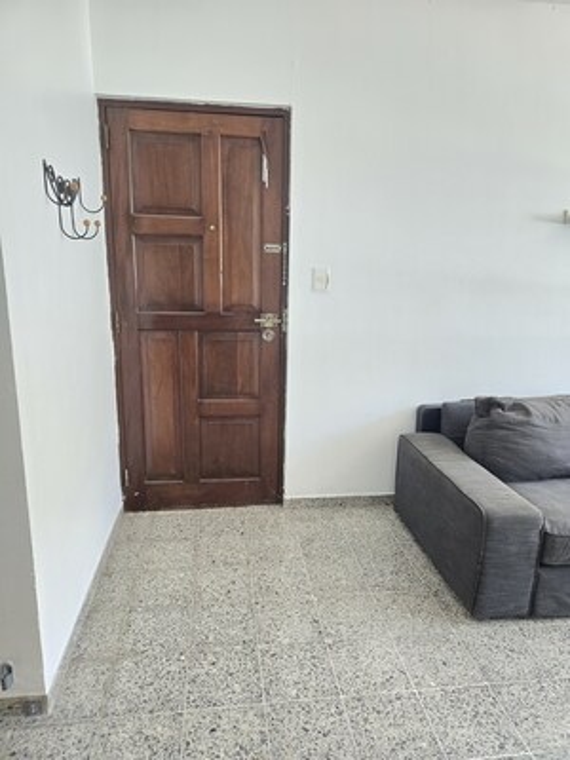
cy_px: 380
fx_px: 505
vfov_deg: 73.9
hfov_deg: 58.9
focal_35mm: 23
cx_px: 285
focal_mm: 5.4
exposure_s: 1/120
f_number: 1.8
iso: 320
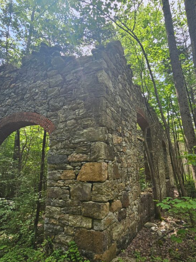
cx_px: 109
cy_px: 133
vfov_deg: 87.7
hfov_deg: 71.4
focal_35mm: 18
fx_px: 136
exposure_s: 1/396
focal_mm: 2.2
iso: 50
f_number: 2.2
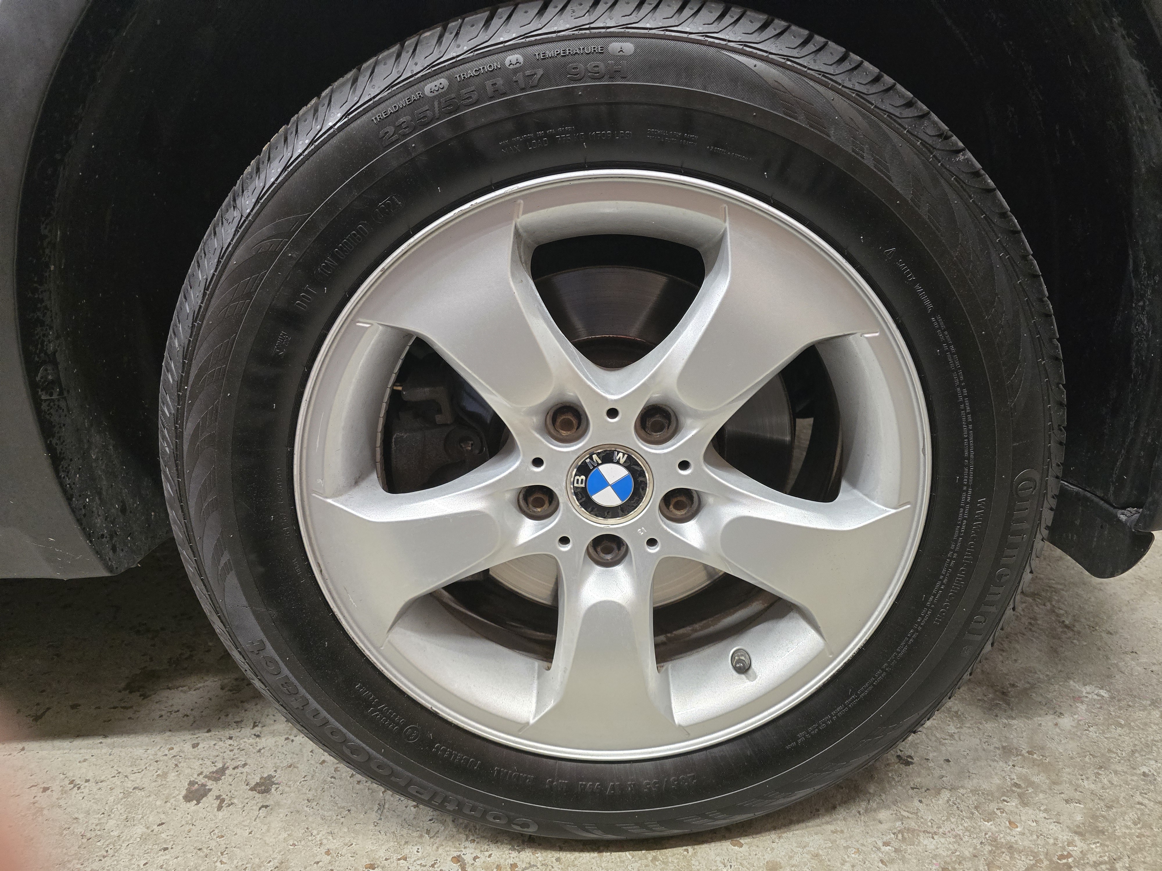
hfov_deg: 73.9
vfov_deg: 58.9
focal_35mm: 23
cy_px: 436
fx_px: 772
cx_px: 581
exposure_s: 1/120
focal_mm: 6.3
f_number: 1.7
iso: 640
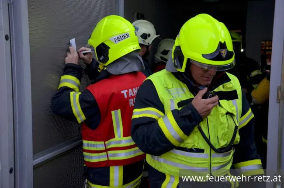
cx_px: 142
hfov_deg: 37.9
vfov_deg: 25.6
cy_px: 94
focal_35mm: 52
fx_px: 413
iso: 800
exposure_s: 1/640
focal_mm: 35
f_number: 4.5
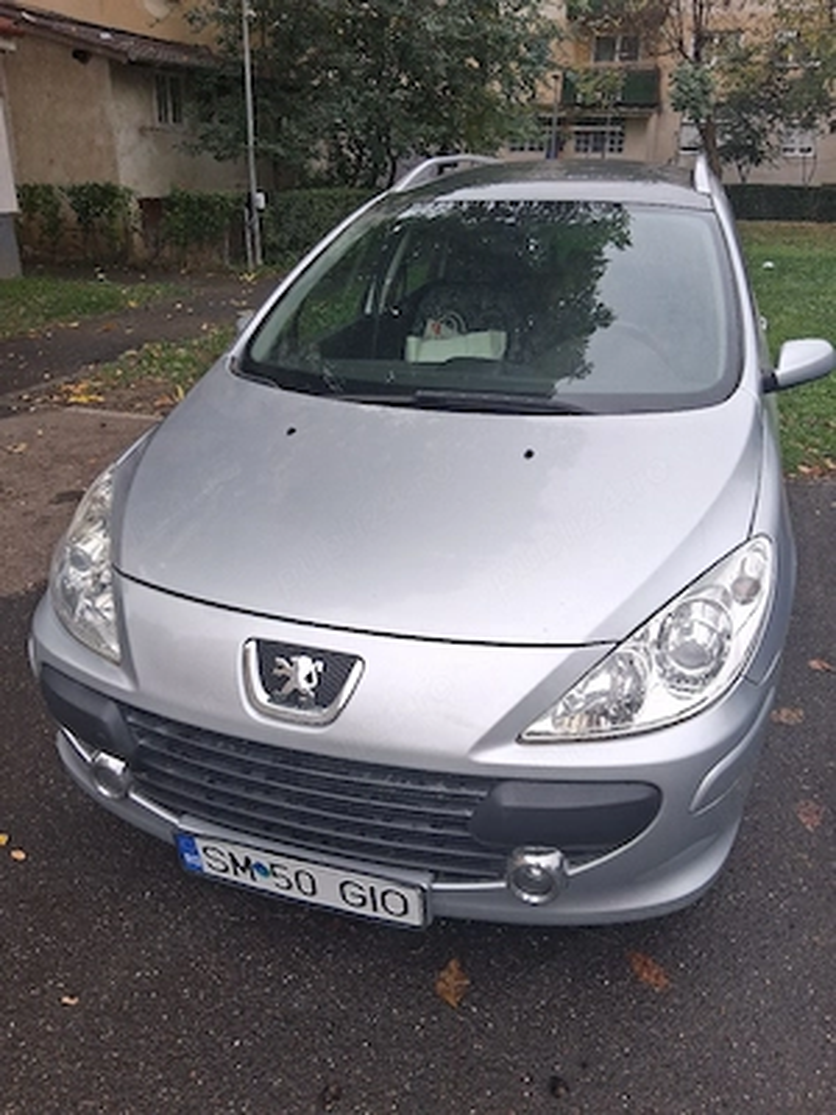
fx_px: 837
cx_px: 418
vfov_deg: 67.3
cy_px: 558
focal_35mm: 26
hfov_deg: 53.1
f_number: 1.8
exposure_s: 1/120
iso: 40
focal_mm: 3.98
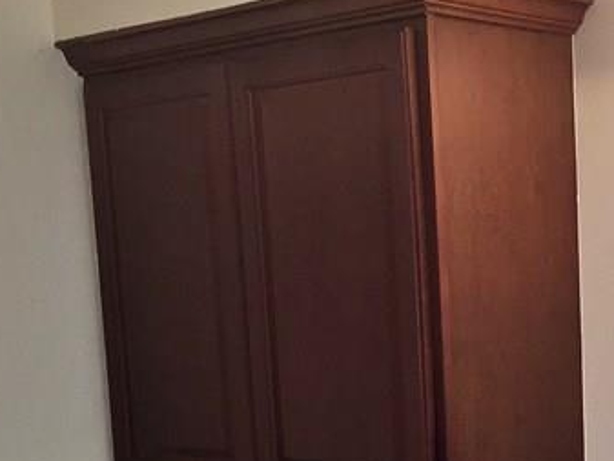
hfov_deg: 21.0
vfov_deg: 15.8
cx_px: 701
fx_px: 1561
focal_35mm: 88
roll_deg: +0.1
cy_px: 632
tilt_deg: -10.7
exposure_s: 1/30
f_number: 2.2
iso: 50
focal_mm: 4.15
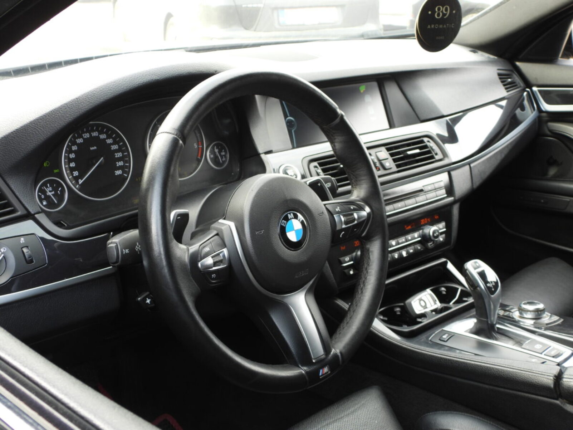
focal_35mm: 41
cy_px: 215
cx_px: 286
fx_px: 679
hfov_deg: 45.8
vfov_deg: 35.1
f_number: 3.2
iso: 100
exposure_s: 1/50
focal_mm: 7.4
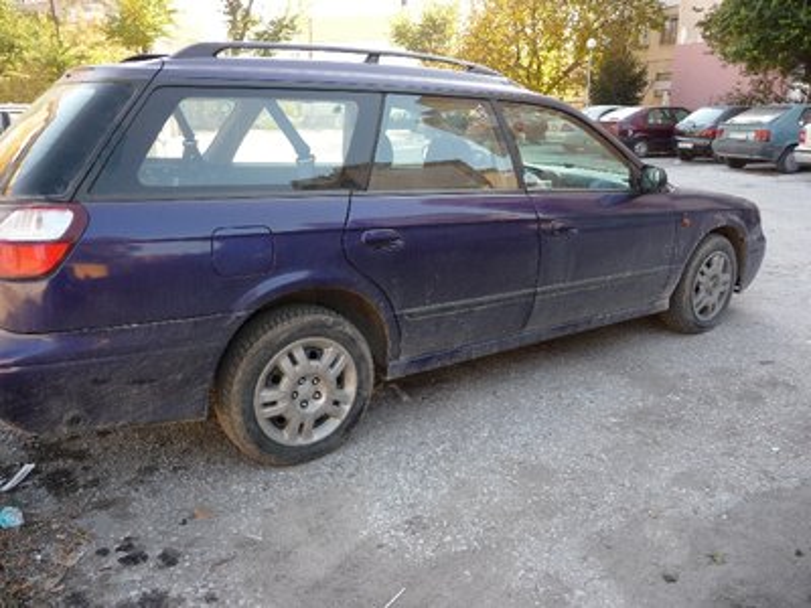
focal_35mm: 28
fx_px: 656
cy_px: 304
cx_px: 406
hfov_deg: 63.4
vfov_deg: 49.7
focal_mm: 4.7
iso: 100
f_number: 3.3
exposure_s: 1/80
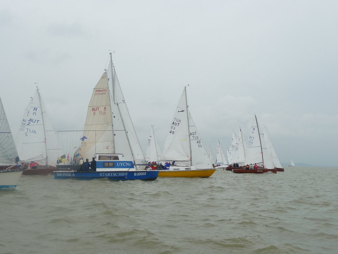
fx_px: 469
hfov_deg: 39.7
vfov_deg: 30.3
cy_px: 127
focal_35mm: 48
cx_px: 169
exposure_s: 1/500
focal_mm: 7.1
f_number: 4
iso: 125
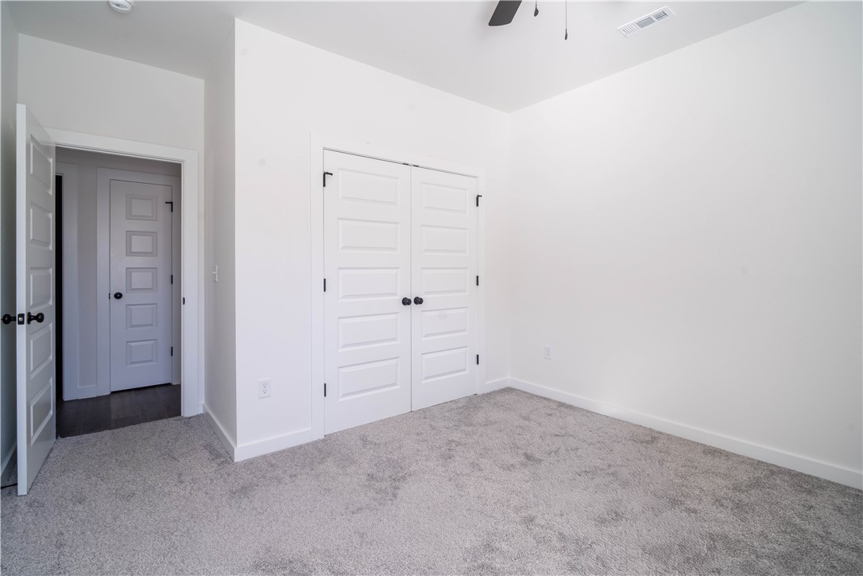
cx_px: 432
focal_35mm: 16
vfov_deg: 73.7
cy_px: 288
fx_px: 384
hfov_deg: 96.7
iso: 100
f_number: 8
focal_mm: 16
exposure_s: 1/10
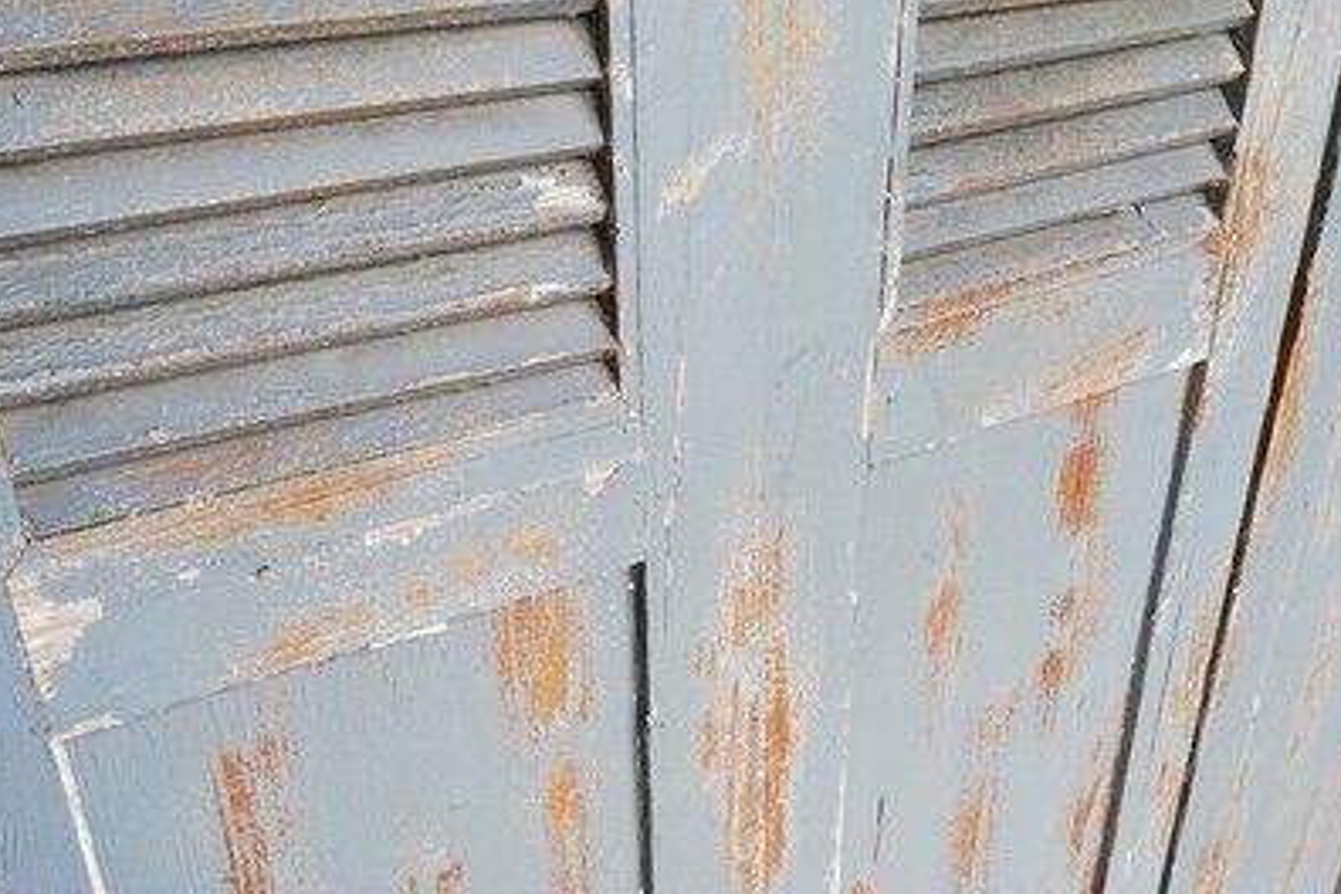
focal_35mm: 41
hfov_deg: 47.4
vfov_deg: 31.8
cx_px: 691
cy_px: 718
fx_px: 1527
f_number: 2.2
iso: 50
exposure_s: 1/100
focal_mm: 3.81
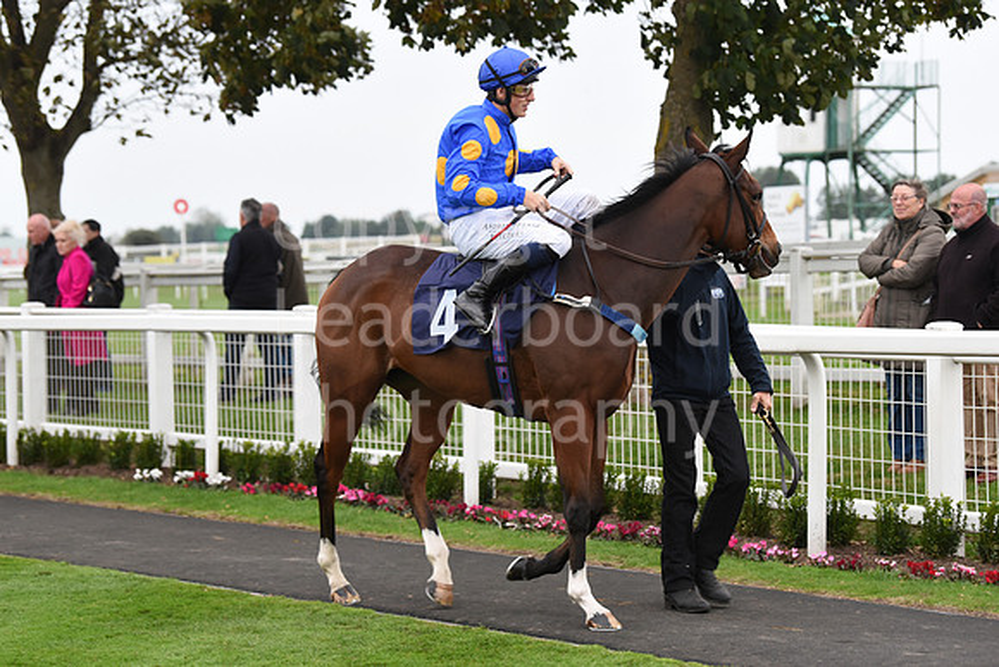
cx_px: 500
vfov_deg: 13.4
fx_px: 2831
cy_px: 334
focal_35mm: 102
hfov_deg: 20.0
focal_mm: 102
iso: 1600
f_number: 4.5
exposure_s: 1/200
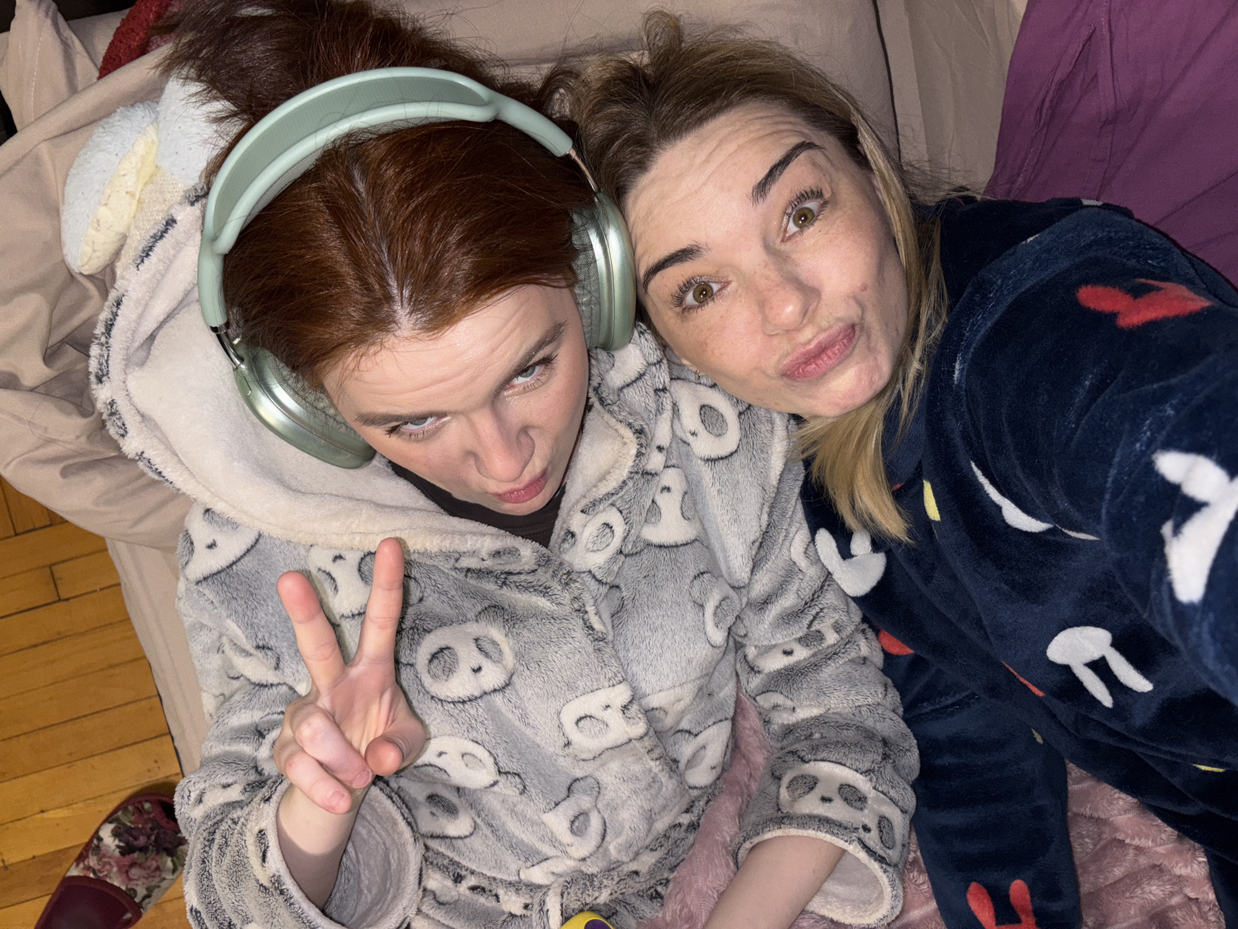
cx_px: 619
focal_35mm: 26
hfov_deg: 67.3
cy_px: 464
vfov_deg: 53.1
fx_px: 930
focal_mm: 5.96
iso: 64
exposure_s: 1/32
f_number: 1.6
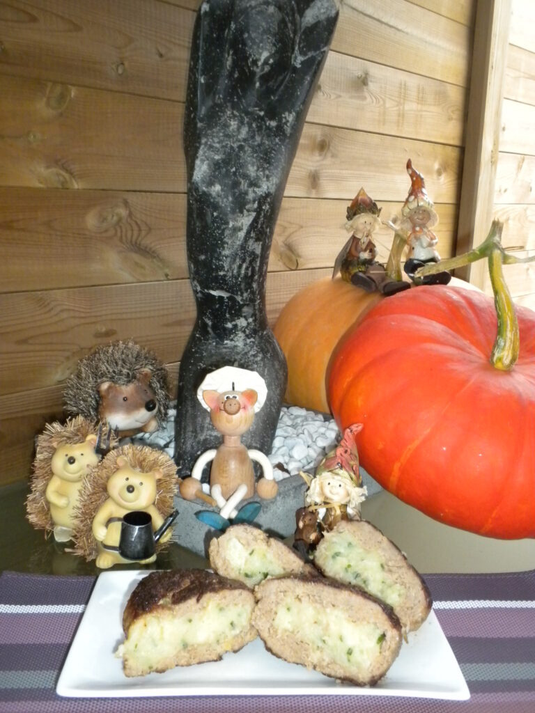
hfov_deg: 38.7
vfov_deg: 50.1
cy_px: 356
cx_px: 268
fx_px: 762
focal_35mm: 37
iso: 400
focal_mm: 6.6
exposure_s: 1/30
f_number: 3.5
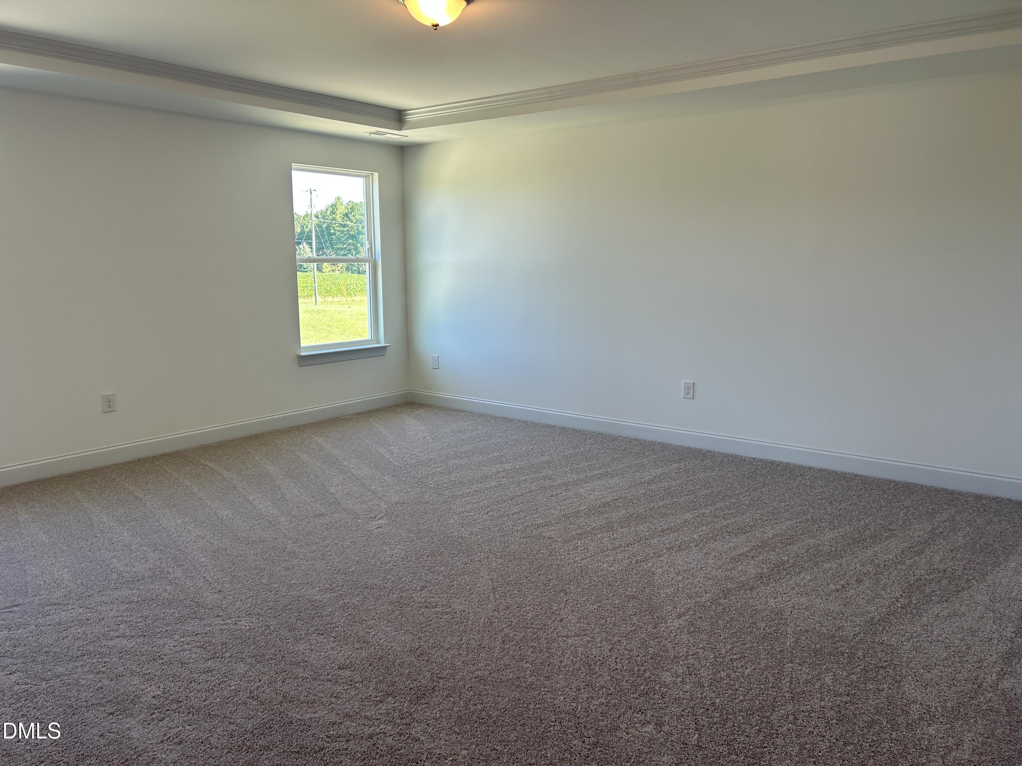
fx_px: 768
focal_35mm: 26
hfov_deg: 67.3
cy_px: 383
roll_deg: +0.2
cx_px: 511
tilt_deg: -8.6
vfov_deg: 53.1
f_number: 1.5
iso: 50
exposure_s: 1/146
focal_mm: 5.7
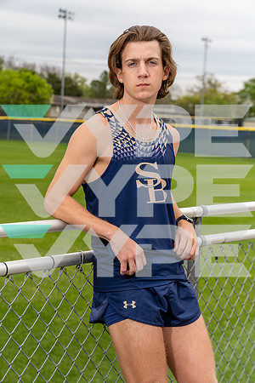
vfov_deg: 28.8
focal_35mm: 70
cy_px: 192
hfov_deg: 19.5
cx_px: 128
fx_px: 744
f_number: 5.6
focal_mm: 70
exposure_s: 1/250
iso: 100
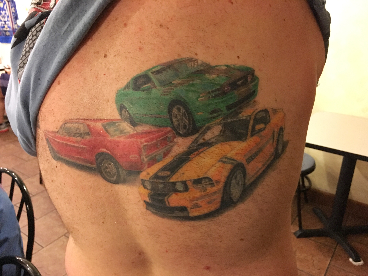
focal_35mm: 29
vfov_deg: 48.2
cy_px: 138
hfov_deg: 61.7
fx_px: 308
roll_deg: -0.1
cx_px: 184
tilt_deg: -23.9
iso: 250
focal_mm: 4.15
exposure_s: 1/15
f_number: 2.2
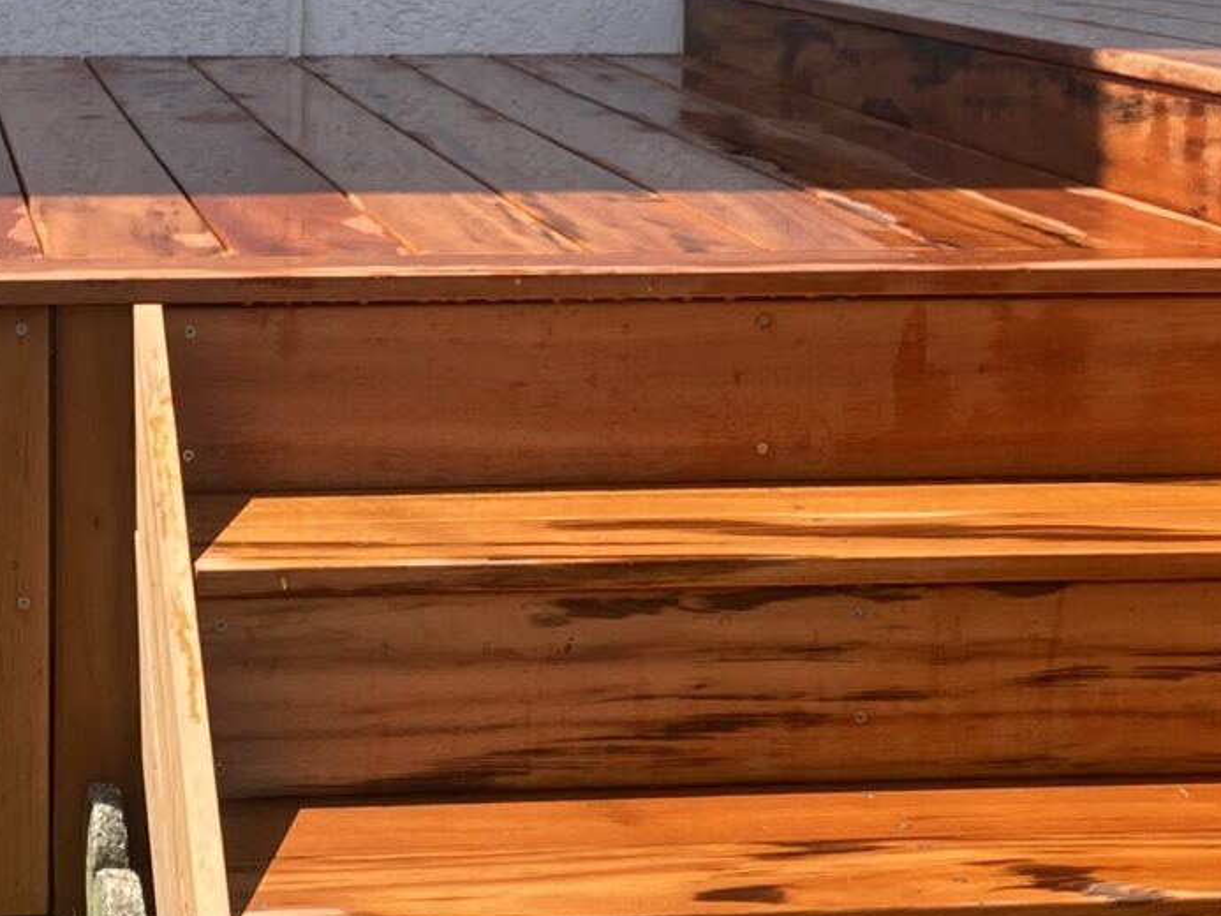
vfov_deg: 15.3
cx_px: 411
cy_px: 150
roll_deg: -1.2
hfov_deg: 20.4
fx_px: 3387
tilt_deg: -4.0
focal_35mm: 96
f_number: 1.8
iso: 32
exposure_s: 1/1412
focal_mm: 4.25
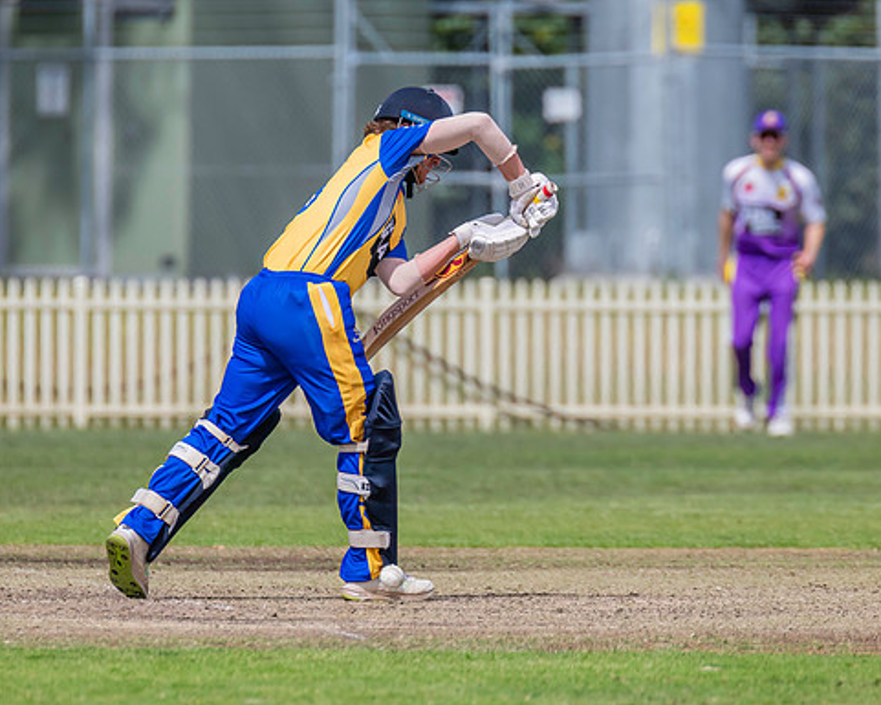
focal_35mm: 767
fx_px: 20003
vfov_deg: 2.0
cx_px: 407
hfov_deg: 2.5
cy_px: 319
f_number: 7.1
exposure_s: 1/2500
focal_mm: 600
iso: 800
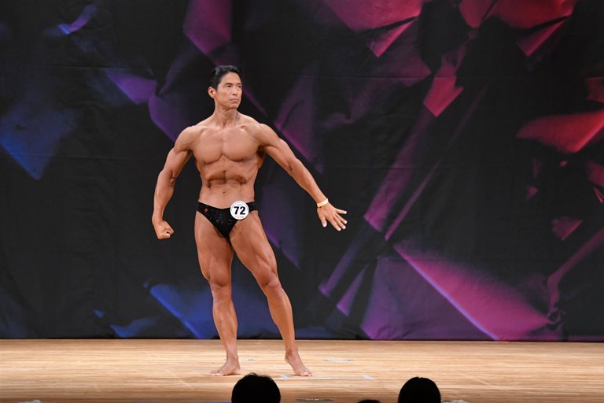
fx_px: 4060
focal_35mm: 242
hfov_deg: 8.5
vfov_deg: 5.7
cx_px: 304
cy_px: 202
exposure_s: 1/400
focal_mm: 160
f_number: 5.6
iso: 3200
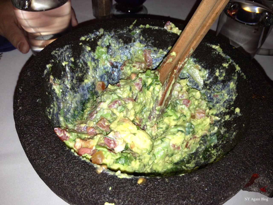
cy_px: 102
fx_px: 260
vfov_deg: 42.9
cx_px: 136
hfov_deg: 55.4
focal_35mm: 33
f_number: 2.4
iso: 50
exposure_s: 1/29
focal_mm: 4.13
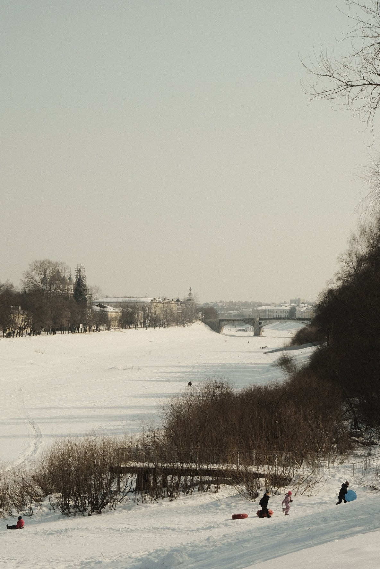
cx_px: 190
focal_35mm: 83
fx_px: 1314
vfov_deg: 24.5
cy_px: 284
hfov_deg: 16.5
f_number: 22
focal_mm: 55
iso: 800
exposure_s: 1/250
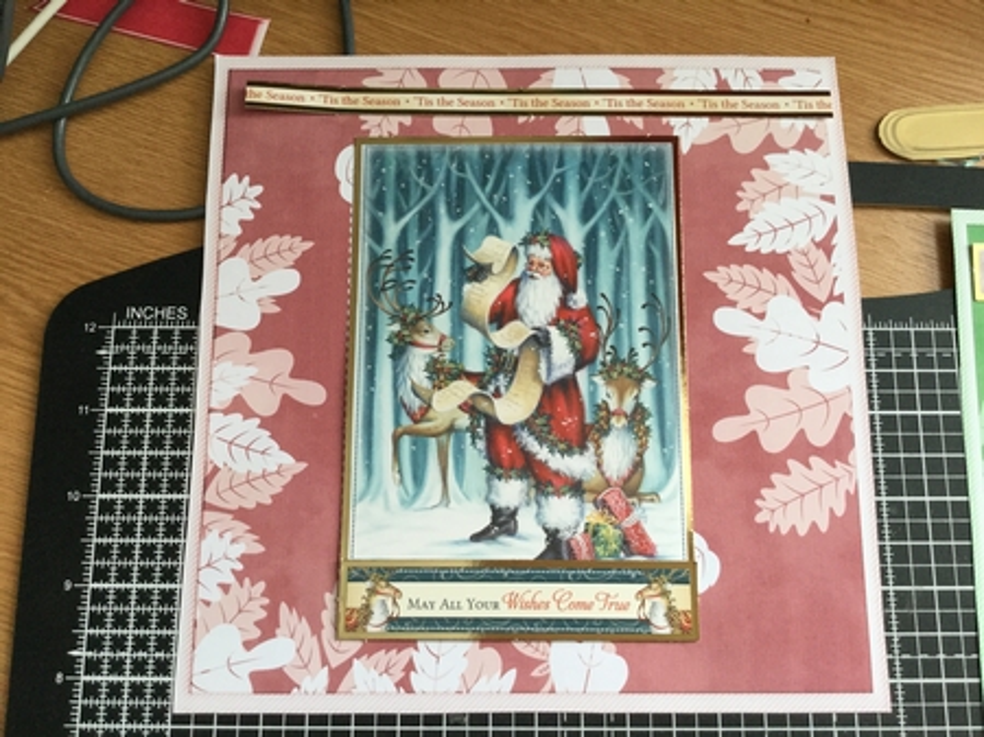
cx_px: 492
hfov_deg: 58.4
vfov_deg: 45.4
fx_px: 881
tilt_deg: -79.4
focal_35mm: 31
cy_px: 368
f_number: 2.4
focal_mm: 3.3
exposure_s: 1/33
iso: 50
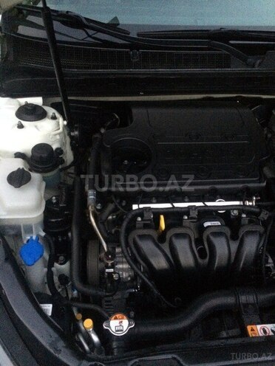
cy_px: 183
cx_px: 138
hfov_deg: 48.2
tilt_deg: -45.0
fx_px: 307
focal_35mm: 29
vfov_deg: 61.7
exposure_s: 1/17
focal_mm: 4.15
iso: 640
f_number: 2.2
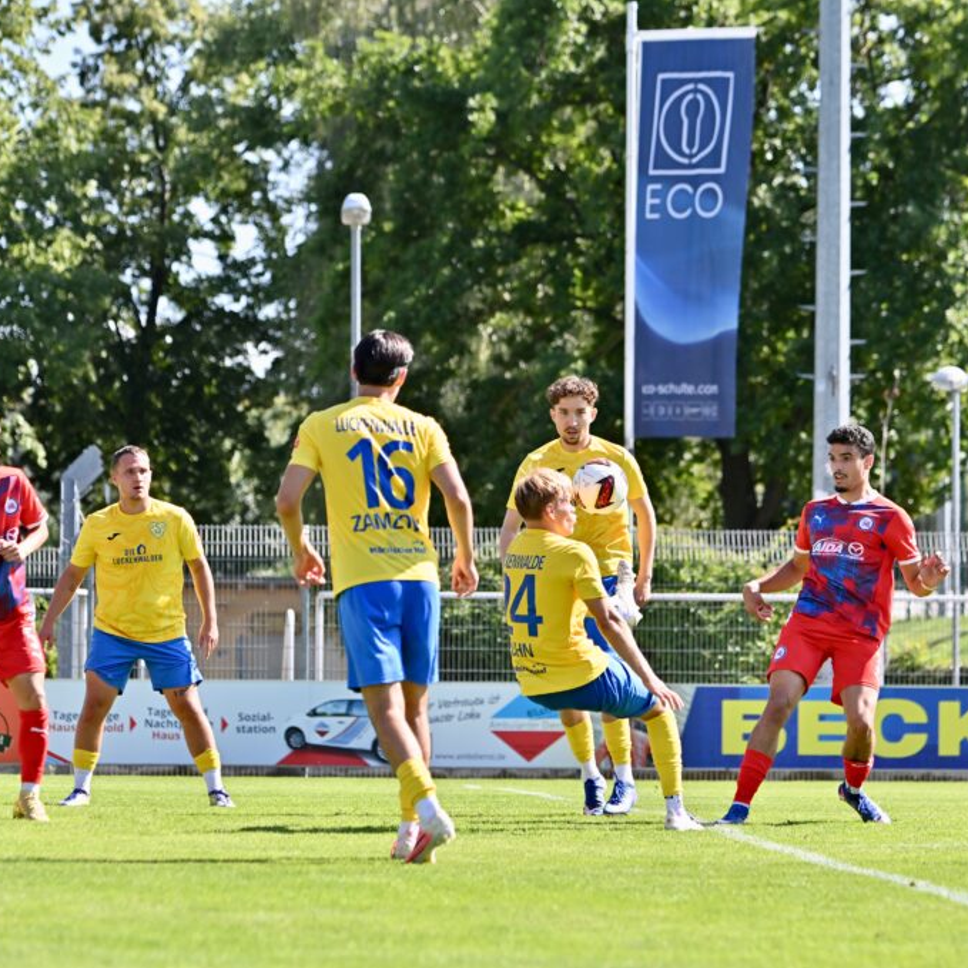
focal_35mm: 237
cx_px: 527
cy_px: 484
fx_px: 7498
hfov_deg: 7.4
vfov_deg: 7.4
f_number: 5.3
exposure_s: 1/1600
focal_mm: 185
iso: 560
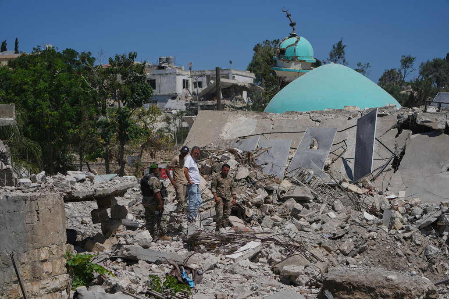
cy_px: 150
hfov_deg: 20.4
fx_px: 1247
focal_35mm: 100
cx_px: 224
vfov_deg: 13.7
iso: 50
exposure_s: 1/1250
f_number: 4.5
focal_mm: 100
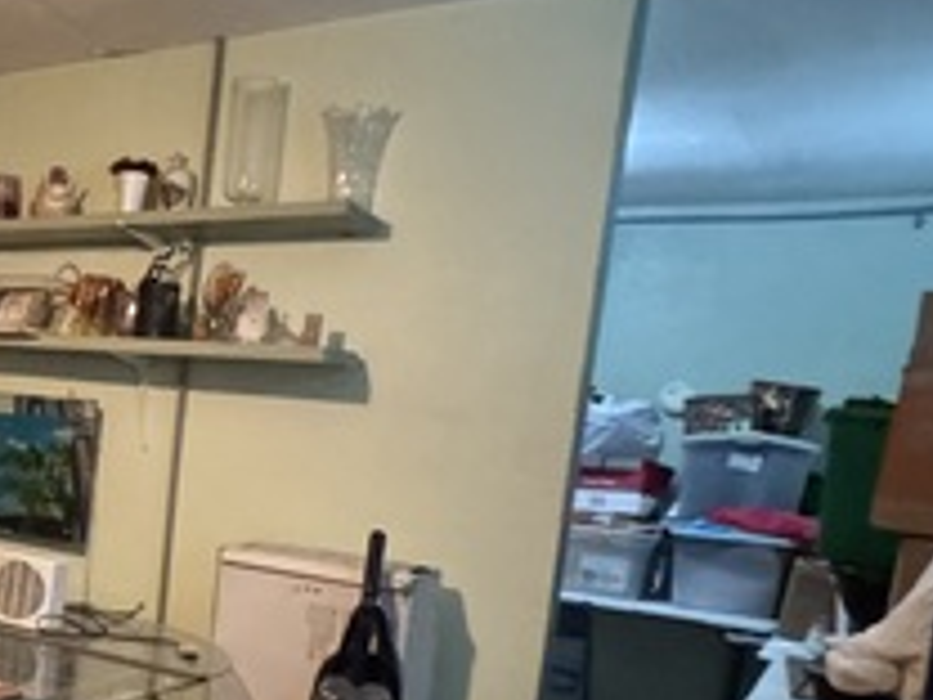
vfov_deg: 33.1
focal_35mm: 43
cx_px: -166
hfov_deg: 35.3
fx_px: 1159
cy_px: 507
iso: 1600
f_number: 2.2
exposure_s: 1/40
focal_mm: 2.22
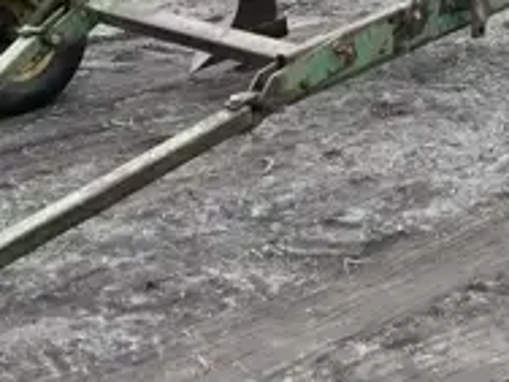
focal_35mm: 85
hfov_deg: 22.6
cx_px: 436
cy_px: 46
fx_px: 1250
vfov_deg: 17.1
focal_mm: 5.1
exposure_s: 1/1475
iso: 32
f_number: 1.6
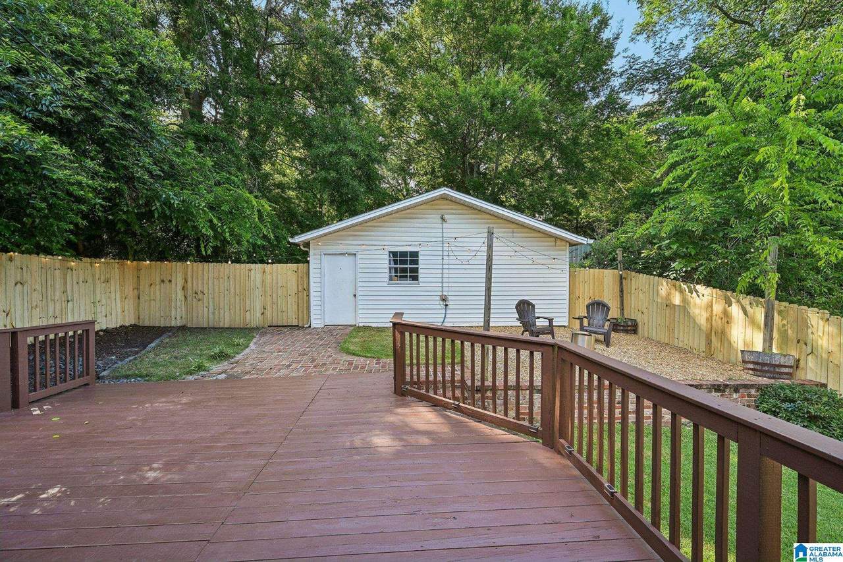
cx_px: 422
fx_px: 328
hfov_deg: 104.3
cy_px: 281
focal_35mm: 14
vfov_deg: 81.2
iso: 100
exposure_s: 1/40
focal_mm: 14
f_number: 8
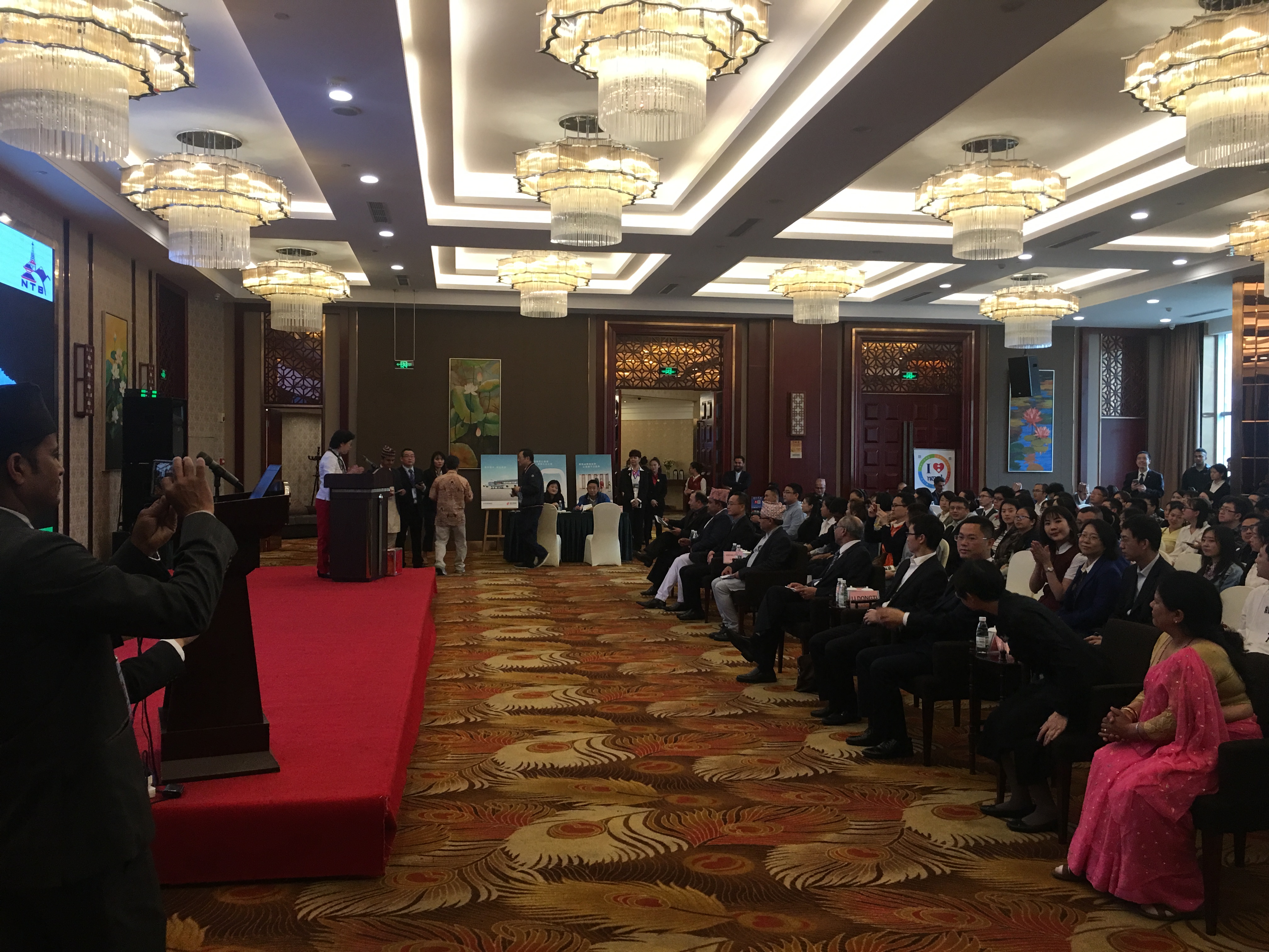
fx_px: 1063
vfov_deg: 48.2
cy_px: 476
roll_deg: -0.7
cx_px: 634
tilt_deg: +1.4
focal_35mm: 29
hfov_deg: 61.7
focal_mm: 4.15
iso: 64
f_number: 2.2
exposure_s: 1/33
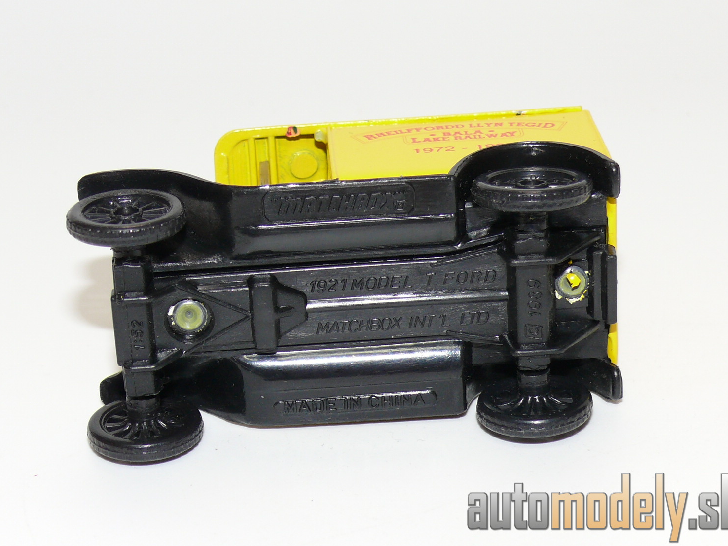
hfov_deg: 19.1
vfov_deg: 14.4
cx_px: 354
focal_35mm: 103
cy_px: 253
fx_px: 2166
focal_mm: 12.9
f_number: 4
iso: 100
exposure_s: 1/30
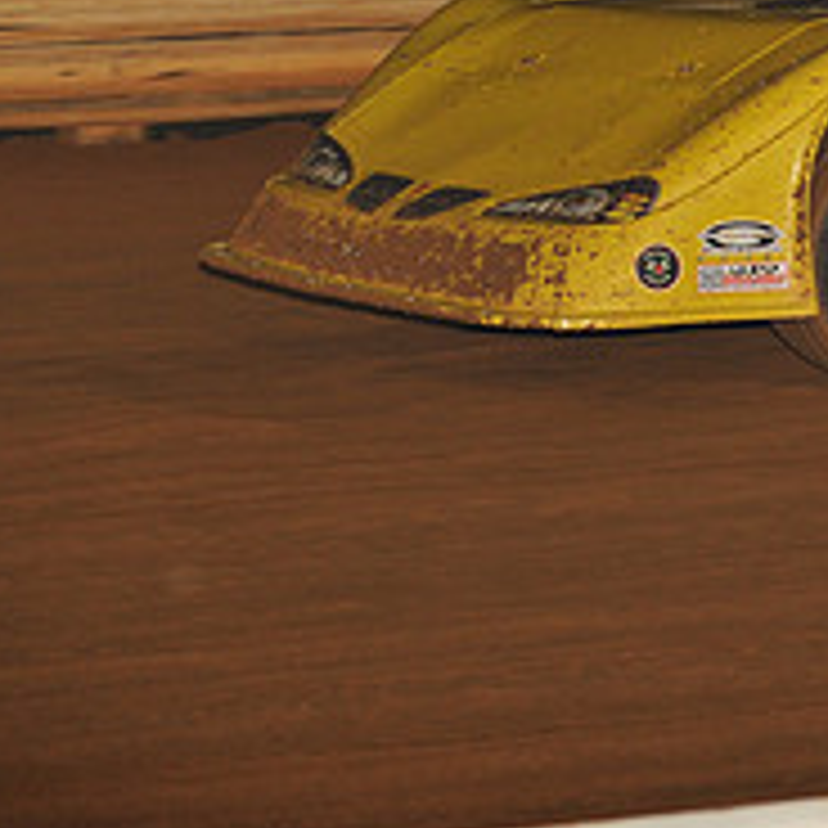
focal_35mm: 388
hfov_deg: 4.5
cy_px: -32
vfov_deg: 4.5
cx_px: 1138
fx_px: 10500
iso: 1000
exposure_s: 1/320
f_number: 6.3
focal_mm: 145
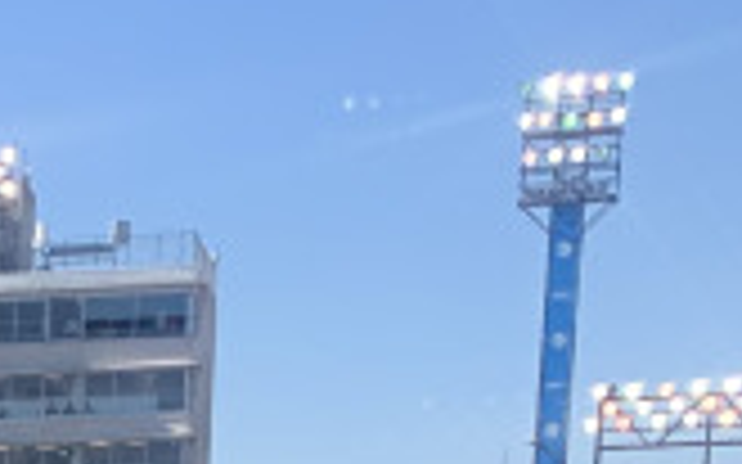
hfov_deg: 11.1
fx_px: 3457
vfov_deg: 6.6
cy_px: 1604
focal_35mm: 171
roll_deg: +1.3
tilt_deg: -10.9
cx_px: -764
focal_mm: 4.25
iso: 25
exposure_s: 1/1190
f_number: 1.8
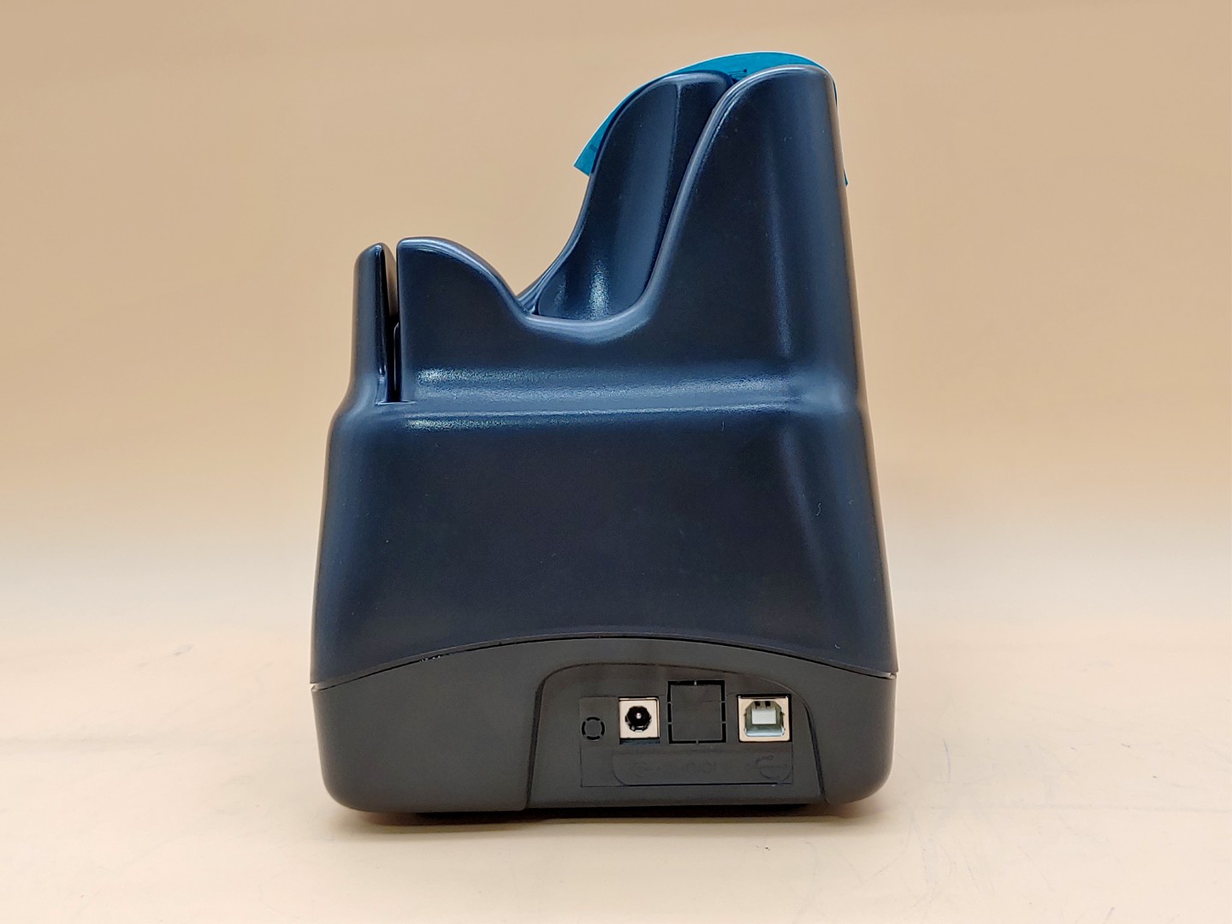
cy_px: 462
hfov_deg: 42.9
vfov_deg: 32.9
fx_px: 1566
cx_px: 616
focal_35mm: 44
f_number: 1.8
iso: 50
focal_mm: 4.36
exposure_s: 1/60
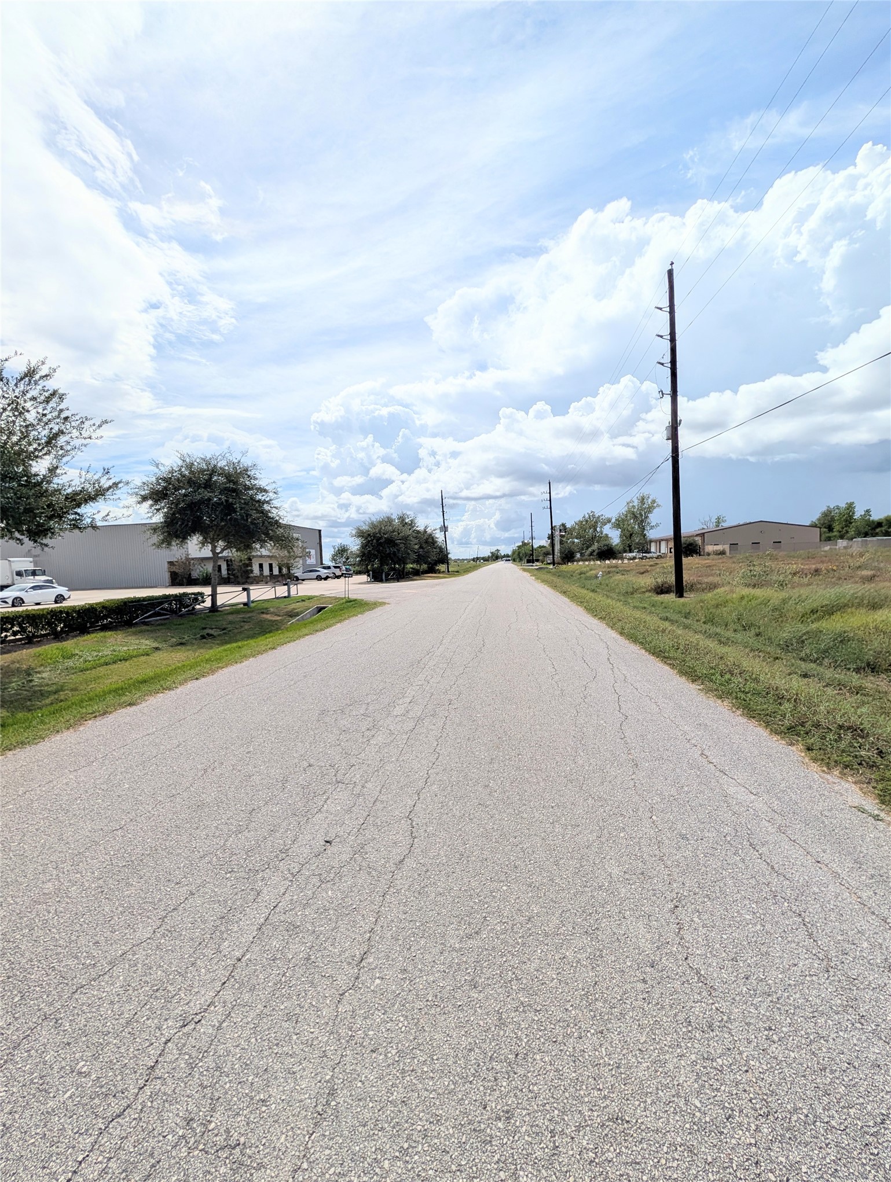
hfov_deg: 94.7
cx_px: 446
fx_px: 411
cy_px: 591
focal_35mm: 12
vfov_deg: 110.4
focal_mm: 2.02
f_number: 1.7
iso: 61
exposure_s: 1/9709
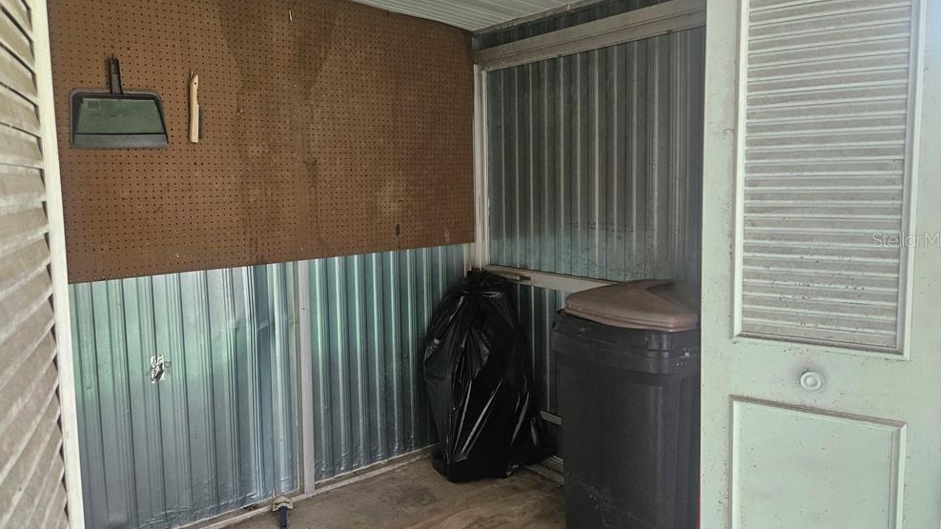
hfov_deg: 71.9
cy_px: 239
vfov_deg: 44.3
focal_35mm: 26
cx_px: 474
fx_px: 649
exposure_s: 1/120
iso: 250
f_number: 1.8
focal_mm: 5.4
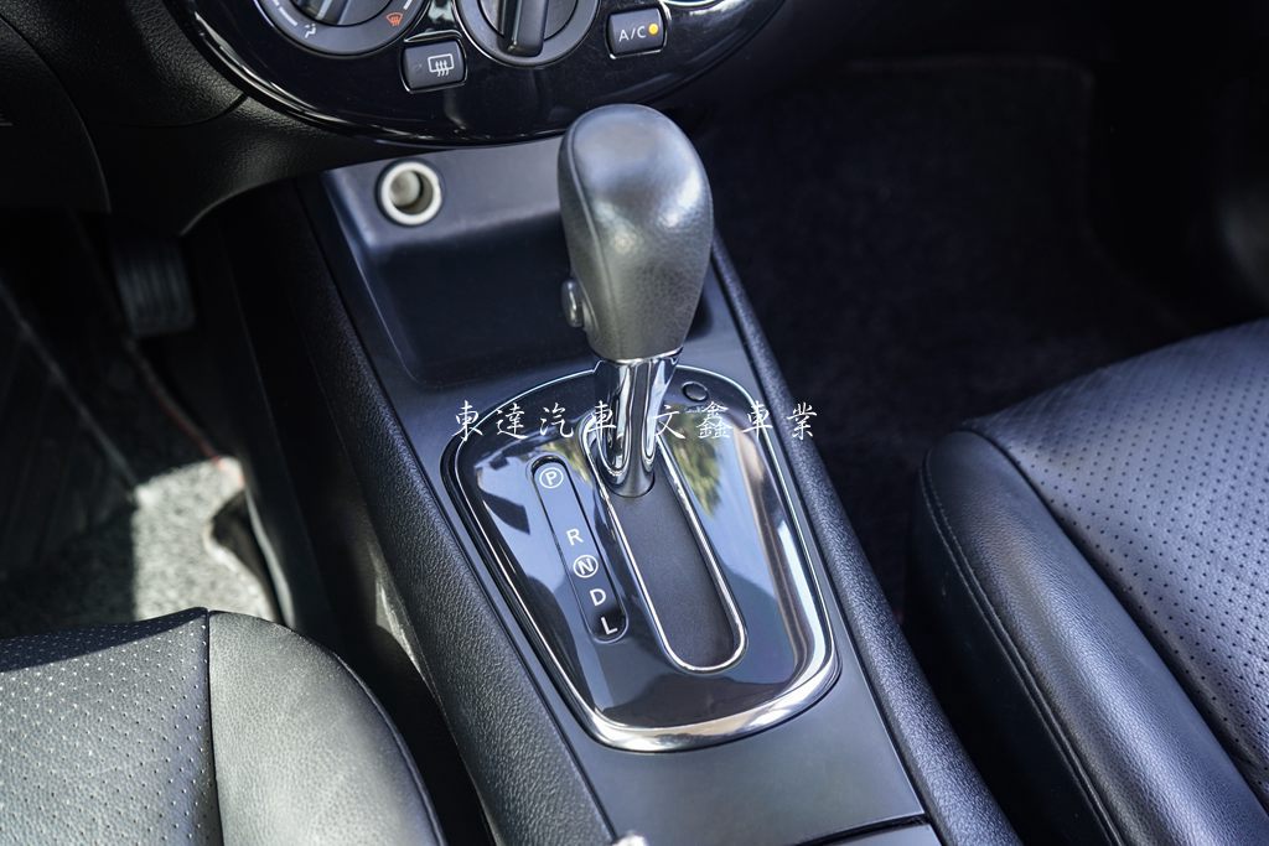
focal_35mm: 38
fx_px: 1340
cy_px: 423
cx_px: 634
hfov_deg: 50.7
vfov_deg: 35.1
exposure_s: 1/40
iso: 500
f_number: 4
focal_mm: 38
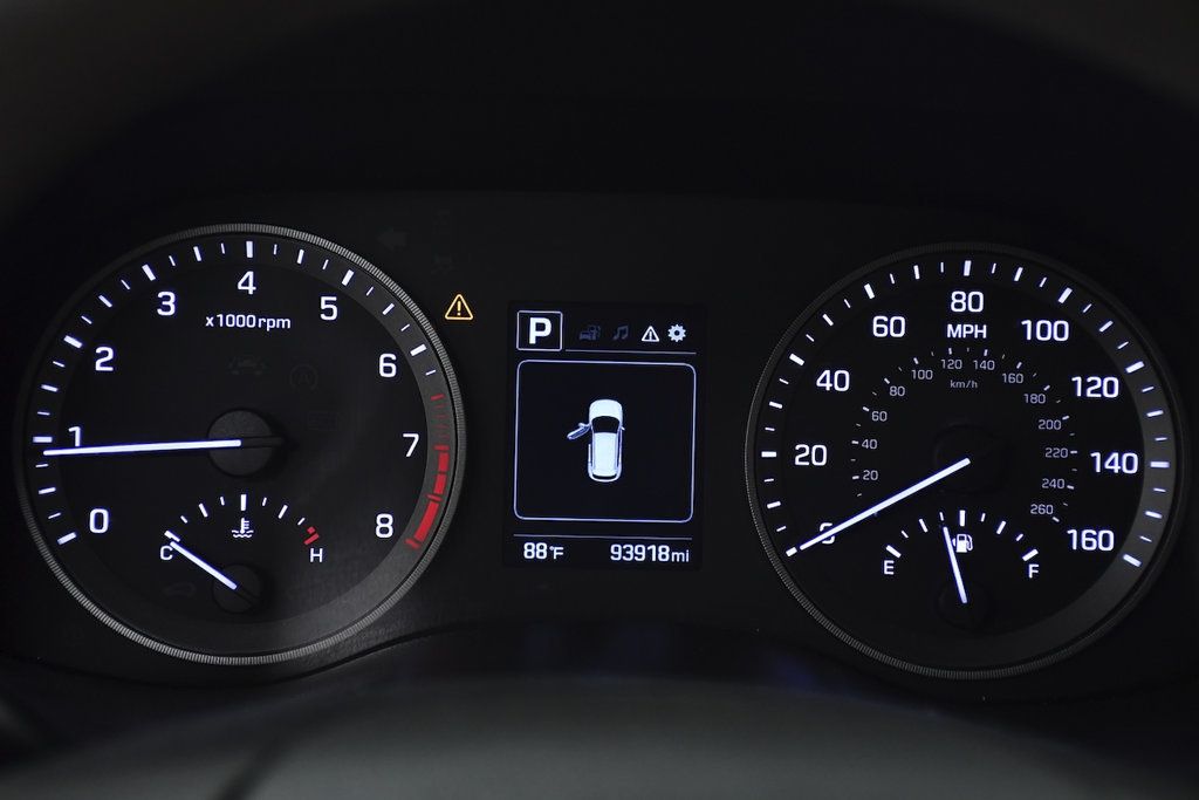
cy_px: 400
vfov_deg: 18.2
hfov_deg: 27.0
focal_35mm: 75
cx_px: 600
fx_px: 2498
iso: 1250
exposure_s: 1/160
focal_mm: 50
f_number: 4.8
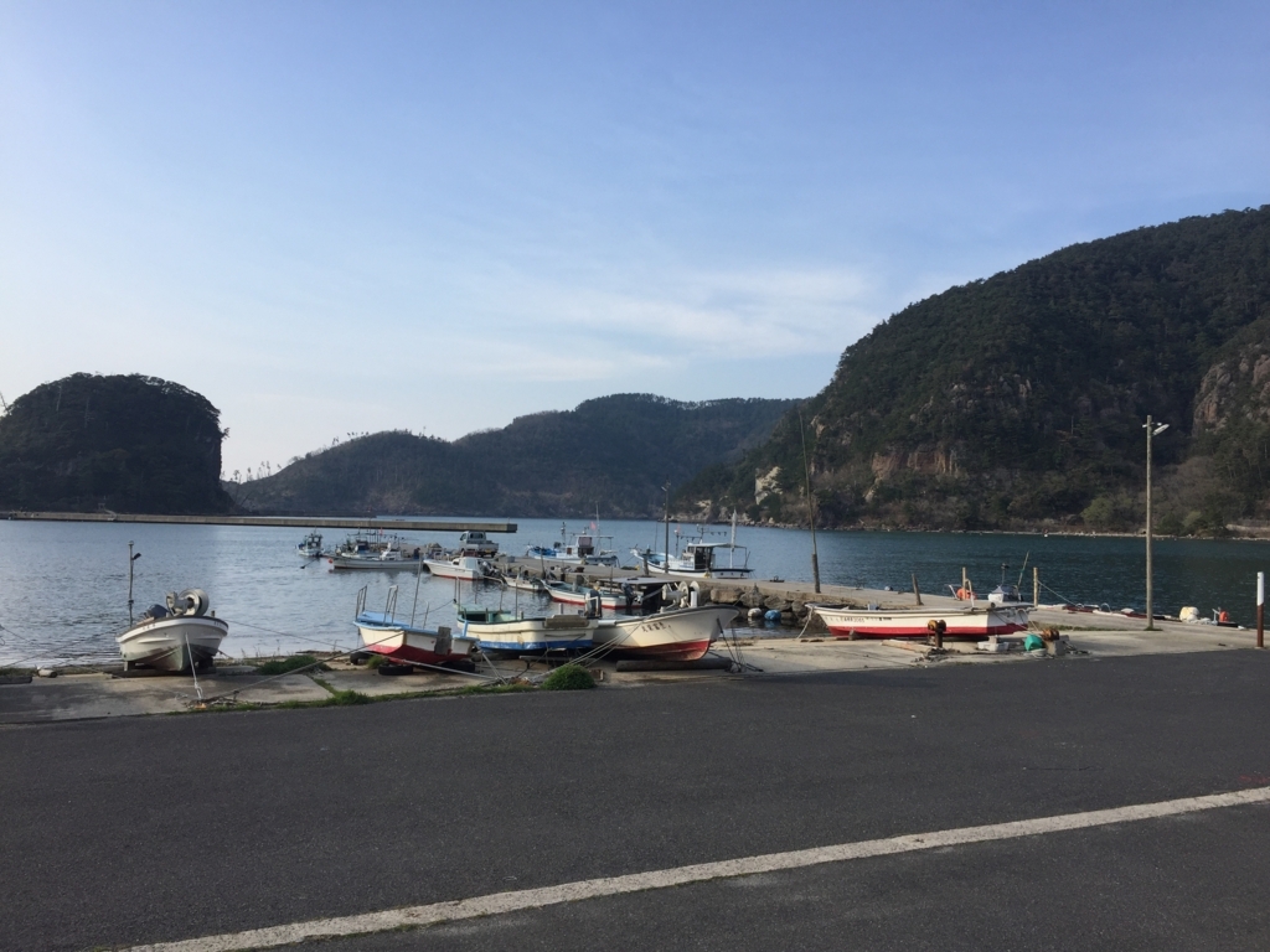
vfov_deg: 48.2
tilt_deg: +0.5
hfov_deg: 61.7
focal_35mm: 29
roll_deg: -0.9
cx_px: 635
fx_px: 1064
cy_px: 476
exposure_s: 1/964
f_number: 2.2
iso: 32
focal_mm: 4.15
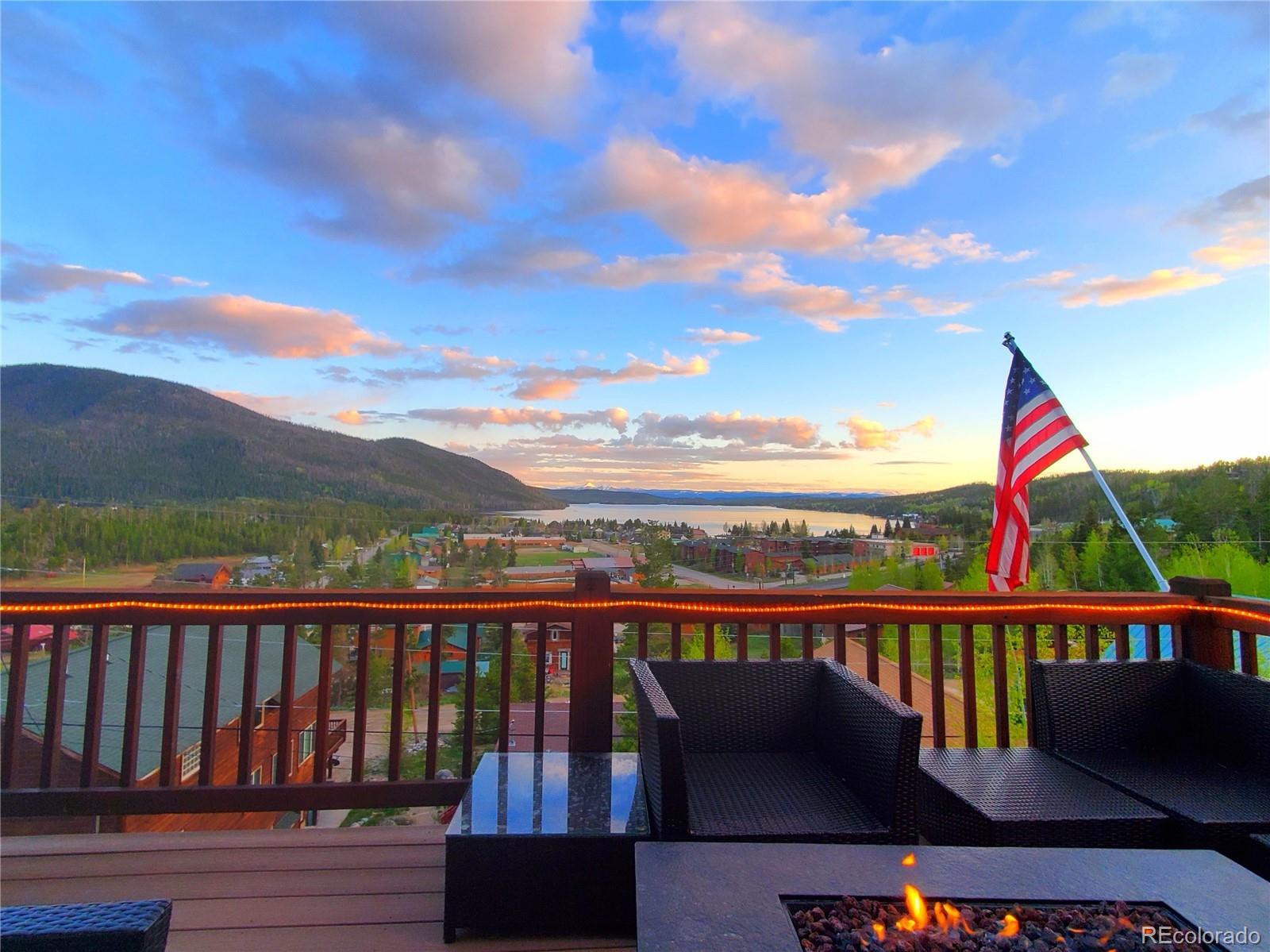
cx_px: 635
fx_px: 477
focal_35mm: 13
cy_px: 476
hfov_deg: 106.2
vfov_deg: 89.9
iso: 64
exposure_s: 1/59
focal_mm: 1.8
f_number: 2.2
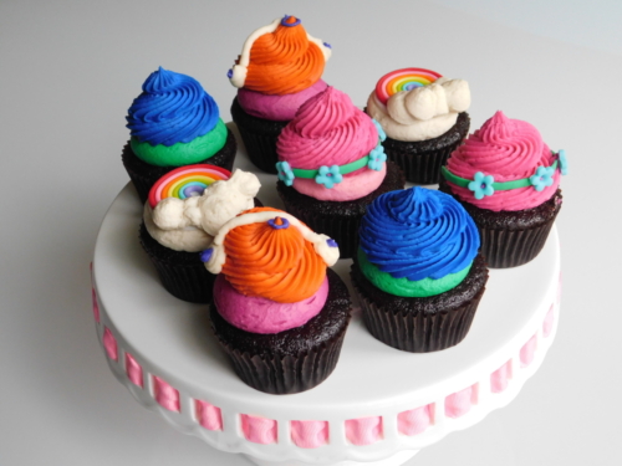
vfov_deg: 28.6
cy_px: 233
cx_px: 311
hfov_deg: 37.5
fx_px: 916
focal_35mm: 51
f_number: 3.8
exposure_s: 1/30
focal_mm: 9
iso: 360
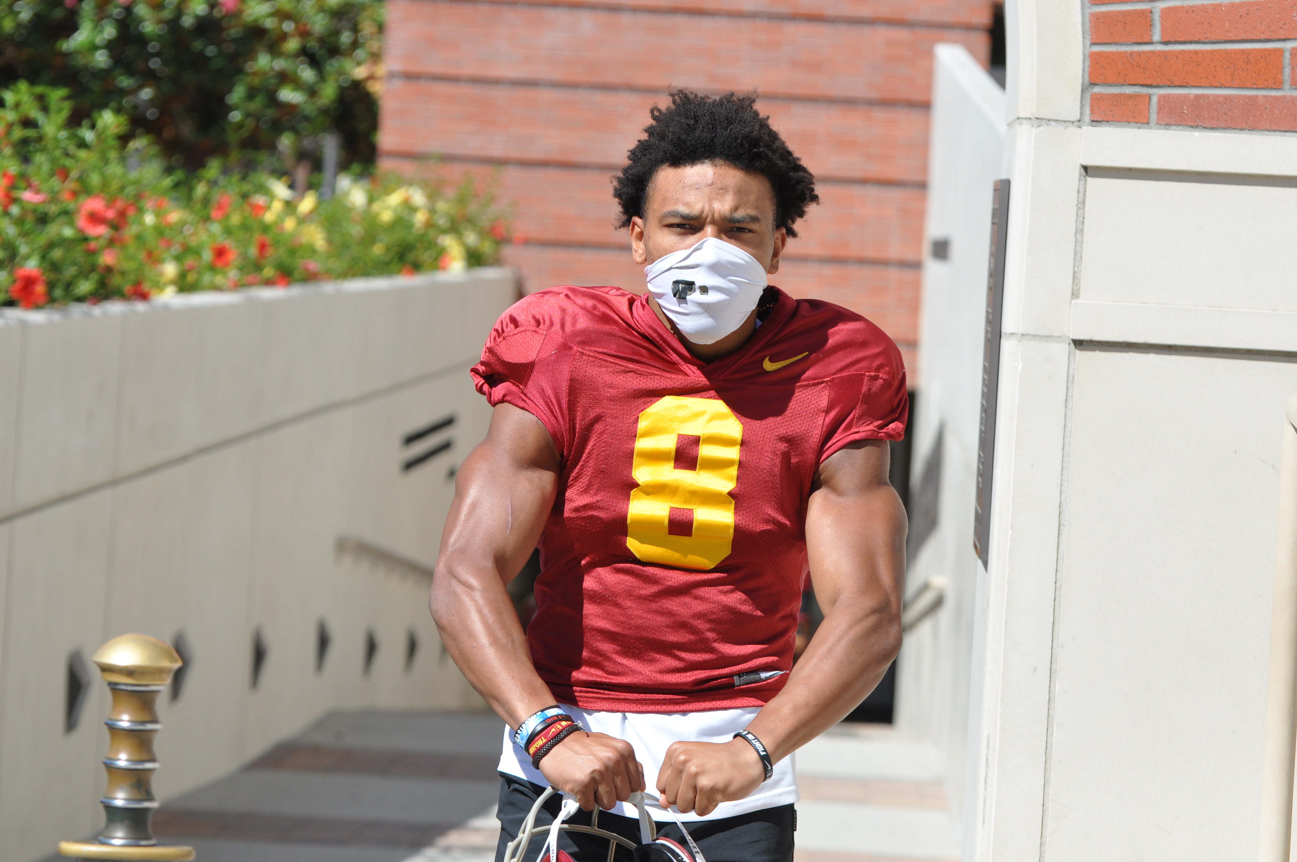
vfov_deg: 9.1
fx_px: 5398
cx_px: 648
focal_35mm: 150
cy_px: 431
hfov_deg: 13.7
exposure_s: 1/1600
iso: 400
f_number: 6.3
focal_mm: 100
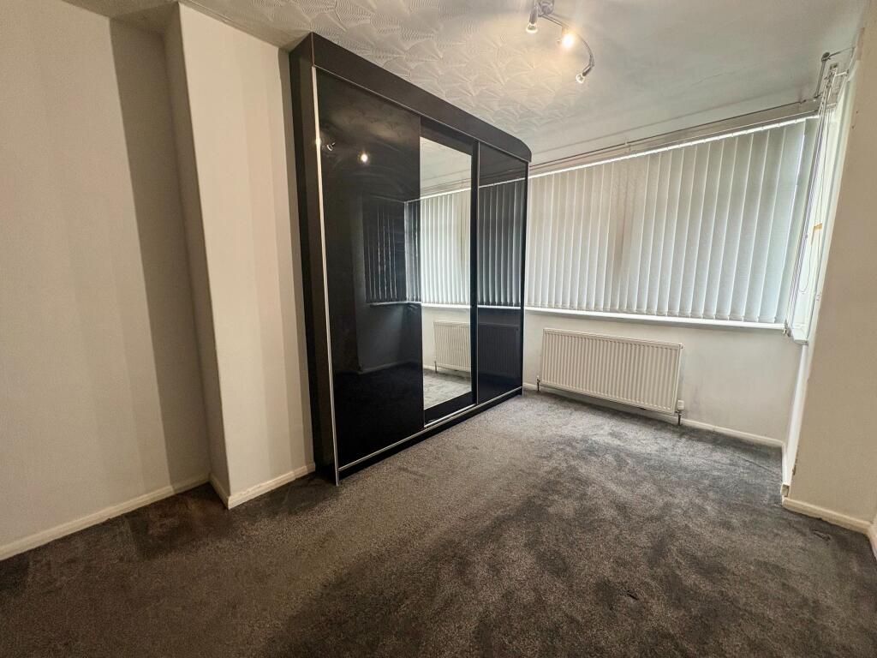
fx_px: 355
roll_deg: +0.3
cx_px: 438
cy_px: 329
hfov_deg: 102.1
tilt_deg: -8.1
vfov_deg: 85.7
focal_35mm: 14
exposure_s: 1/50
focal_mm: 2.22
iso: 200
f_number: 2.2
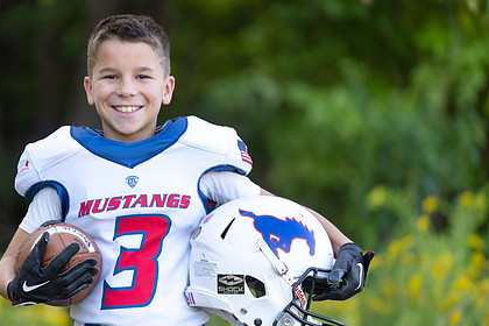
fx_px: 3192
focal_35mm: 235
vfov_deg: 5.8
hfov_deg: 8.8
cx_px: 153
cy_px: 169
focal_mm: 170
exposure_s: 1/320
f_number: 2.8
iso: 250
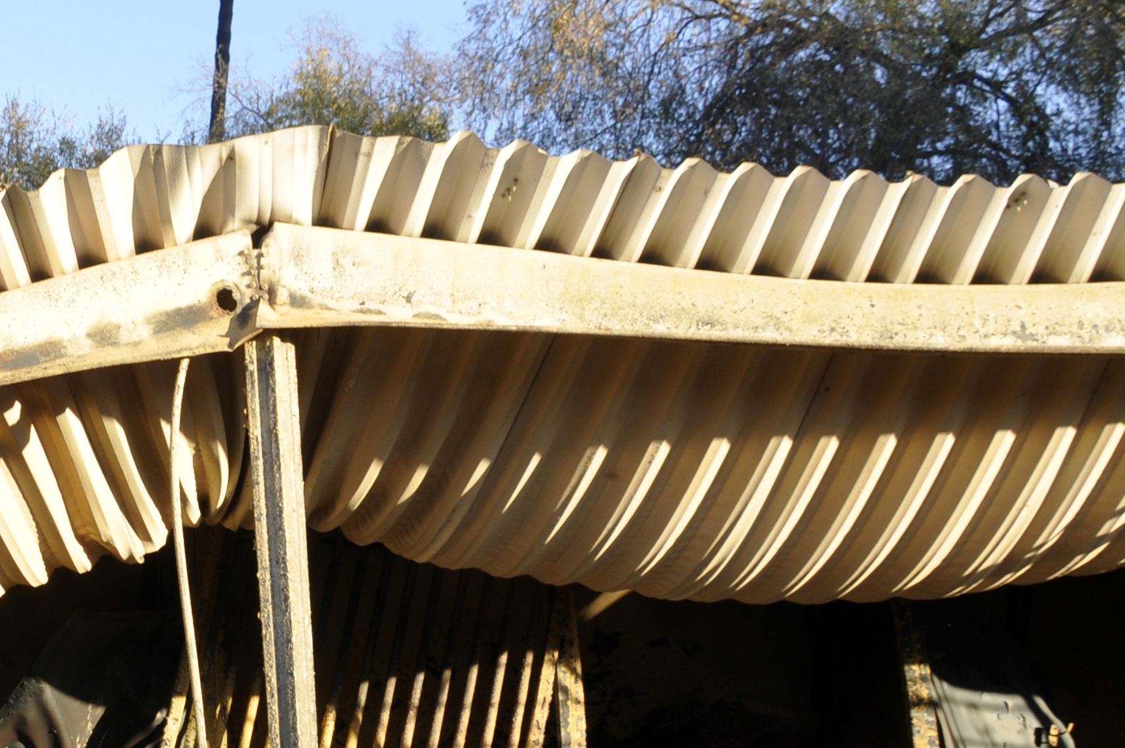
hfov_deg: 24.0
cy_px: 881
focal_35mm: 78
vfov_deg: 16.7
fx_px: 2442
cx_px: -155
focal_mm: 21
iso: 200
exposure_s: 1/80
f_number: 9
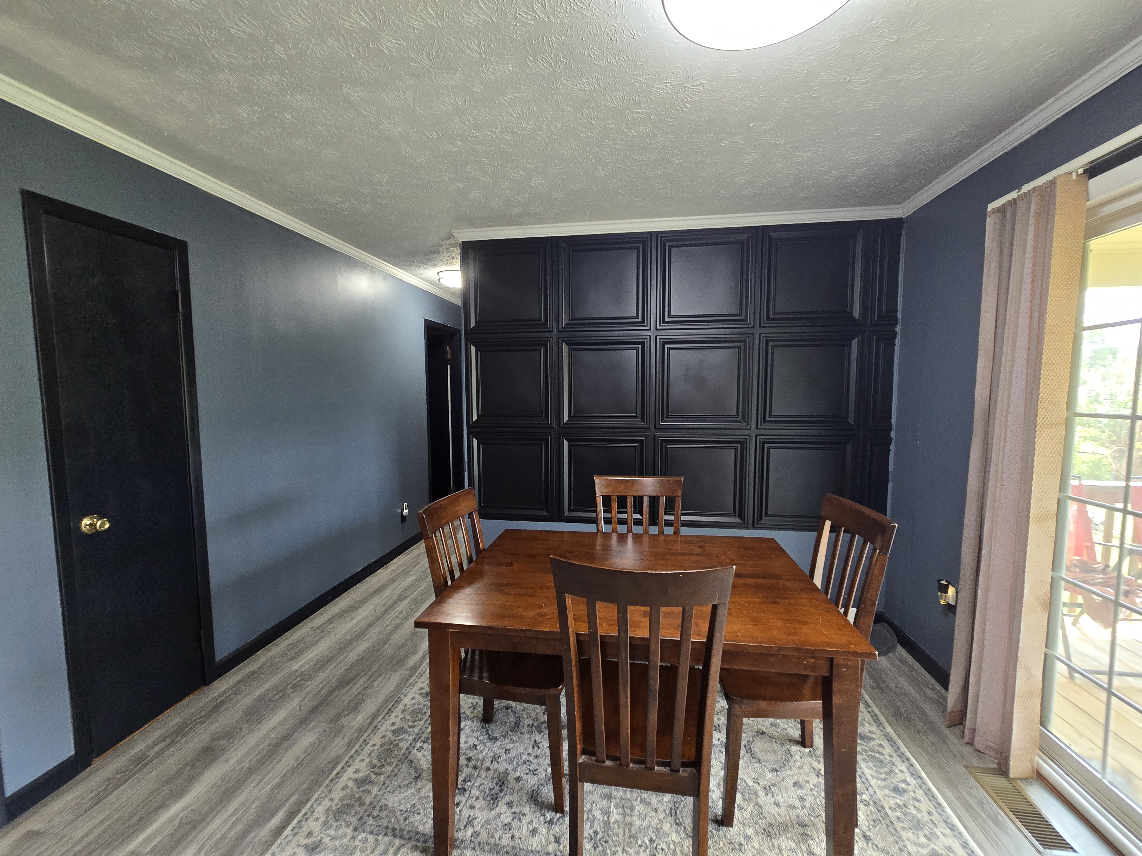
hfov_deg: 106.2
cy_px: 428
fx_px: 429
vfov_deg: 89.9
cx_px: 571
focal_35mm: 13
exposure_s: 1/60
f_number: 2.2
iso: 400
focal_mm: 2.2
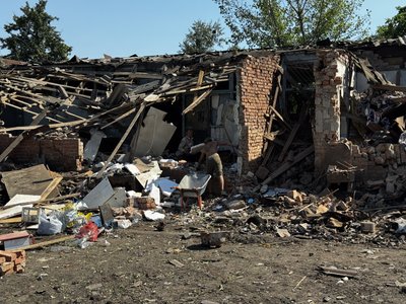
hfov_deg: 39.7
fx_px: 563
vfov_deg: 30.3
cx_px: 203
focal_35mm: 48
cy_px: 152
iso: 64
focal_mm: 6.76
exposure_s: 1/2252
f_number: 1.78
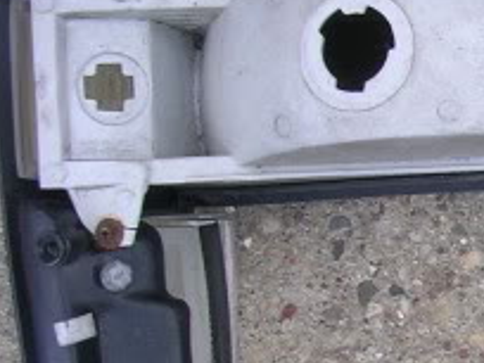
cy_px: 251
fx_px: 1664
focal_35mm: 119
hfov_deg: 15.2
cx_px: 754
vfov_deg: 12.4
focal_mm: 5.8
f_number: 2.8
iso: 50
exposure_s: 1/65.1
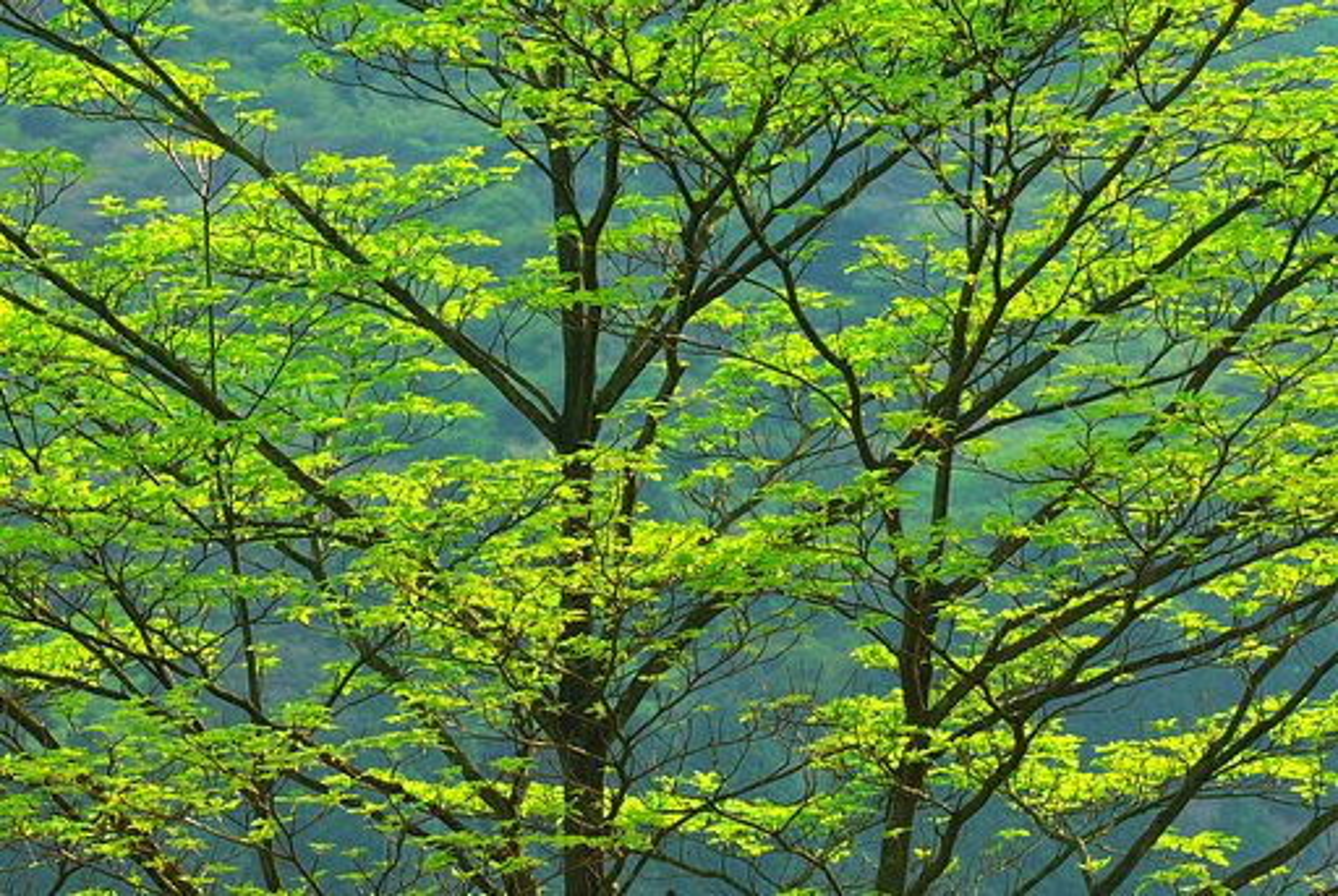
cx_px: 669
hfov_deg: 10.1
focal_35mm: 202
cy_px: 448
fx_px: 7537
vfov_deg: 6.8
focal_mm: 135
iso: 200
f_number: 8
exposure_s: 1/100
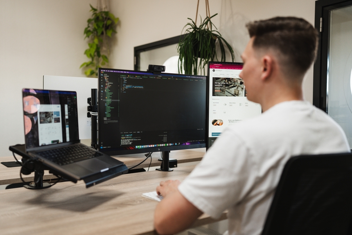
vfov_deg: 35.7
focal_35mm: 37
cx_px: 166
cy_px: 123
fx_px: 364
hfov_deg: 51.6
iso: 500
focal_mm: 35
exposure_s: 1/400
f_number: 1.8
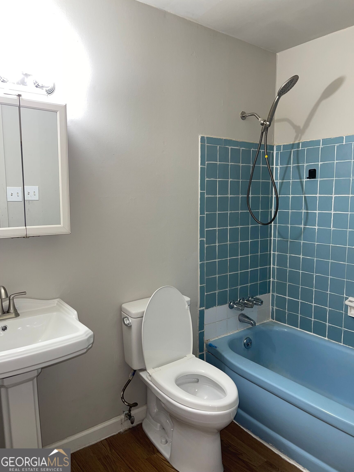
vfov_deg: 69.4
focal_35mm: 25
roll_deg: +0.3
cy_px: 236
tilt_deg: -6.5
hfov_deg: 54.9
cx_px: 177
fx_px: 341
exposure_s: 1/23
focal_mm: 5.1
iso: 32
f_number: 1.6
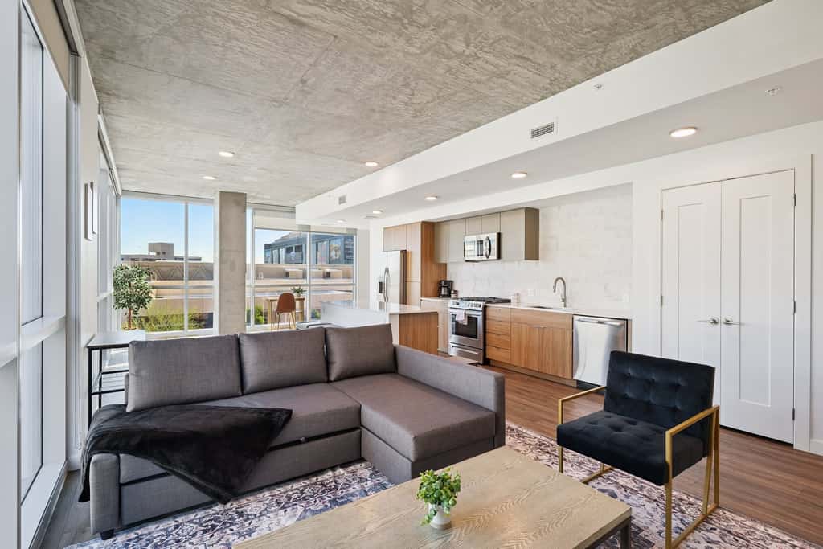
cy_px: 274
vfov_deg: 73.8
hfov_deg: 96.7
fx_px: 366
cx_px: 412
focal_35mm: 16
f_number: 8
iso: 400
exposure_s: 1/50
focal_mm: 16
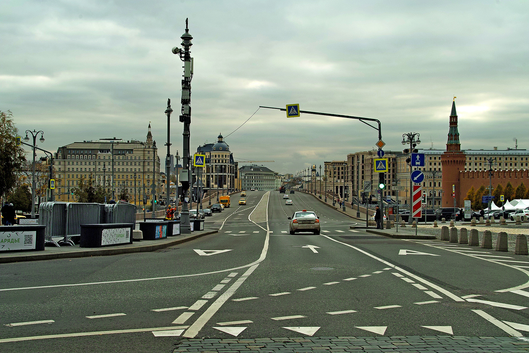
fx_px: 720
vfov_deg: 27.5
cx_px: 264
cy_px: 176
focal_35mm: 49
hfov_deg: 40.3
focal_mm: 29
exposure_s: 1/125
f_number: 8
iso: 100
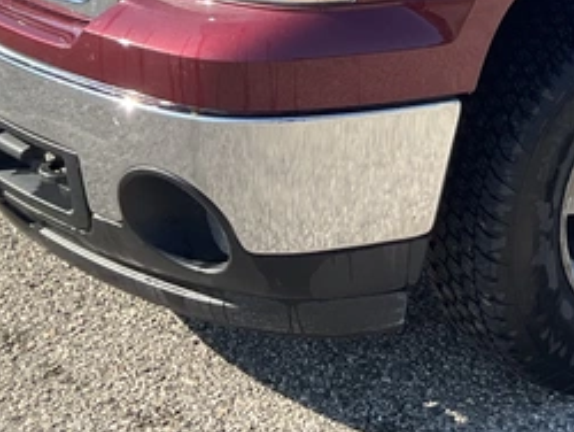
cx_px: 712
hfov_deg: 20.8
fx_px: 1444
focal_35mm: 87
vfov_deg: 16.0
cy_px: -151
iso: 25
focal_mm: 3
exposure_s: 1/691
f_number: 1.8
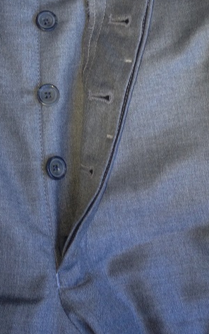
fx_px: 583
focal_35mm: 64
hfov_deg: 20.3
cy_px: 52
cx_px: 78
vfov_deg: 30.9
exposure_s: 1/20
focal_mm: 4.28
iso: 64
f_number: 2.4
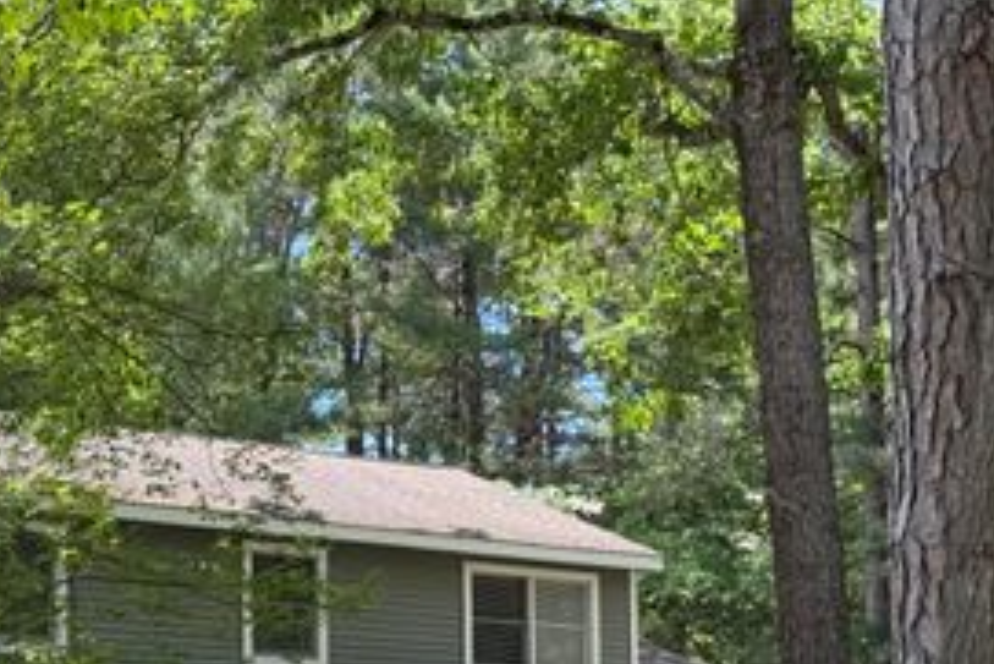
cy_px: 651
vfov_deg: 14.7
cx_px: 279
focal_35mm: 92
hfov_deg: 22.0
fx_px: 2541
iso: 100
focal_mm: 6.76
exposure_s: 1/657
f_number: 1.78
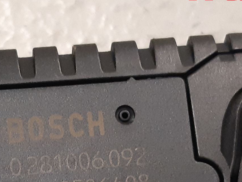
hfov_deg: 30.9
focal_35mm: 62
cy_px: 170
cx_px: 73
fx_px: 433
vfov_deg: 22.9
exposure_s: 1/50
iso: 320
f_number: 1.7
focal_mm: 3.93
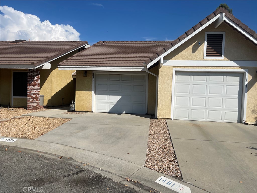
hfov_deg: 69.4
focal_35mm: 25
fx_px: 186
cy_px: 96
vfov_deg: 54.9
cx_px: 128
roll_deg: -1.9
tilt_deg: -2.8
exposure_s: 1/8547
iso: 32
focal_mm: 5.1
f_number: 1.6
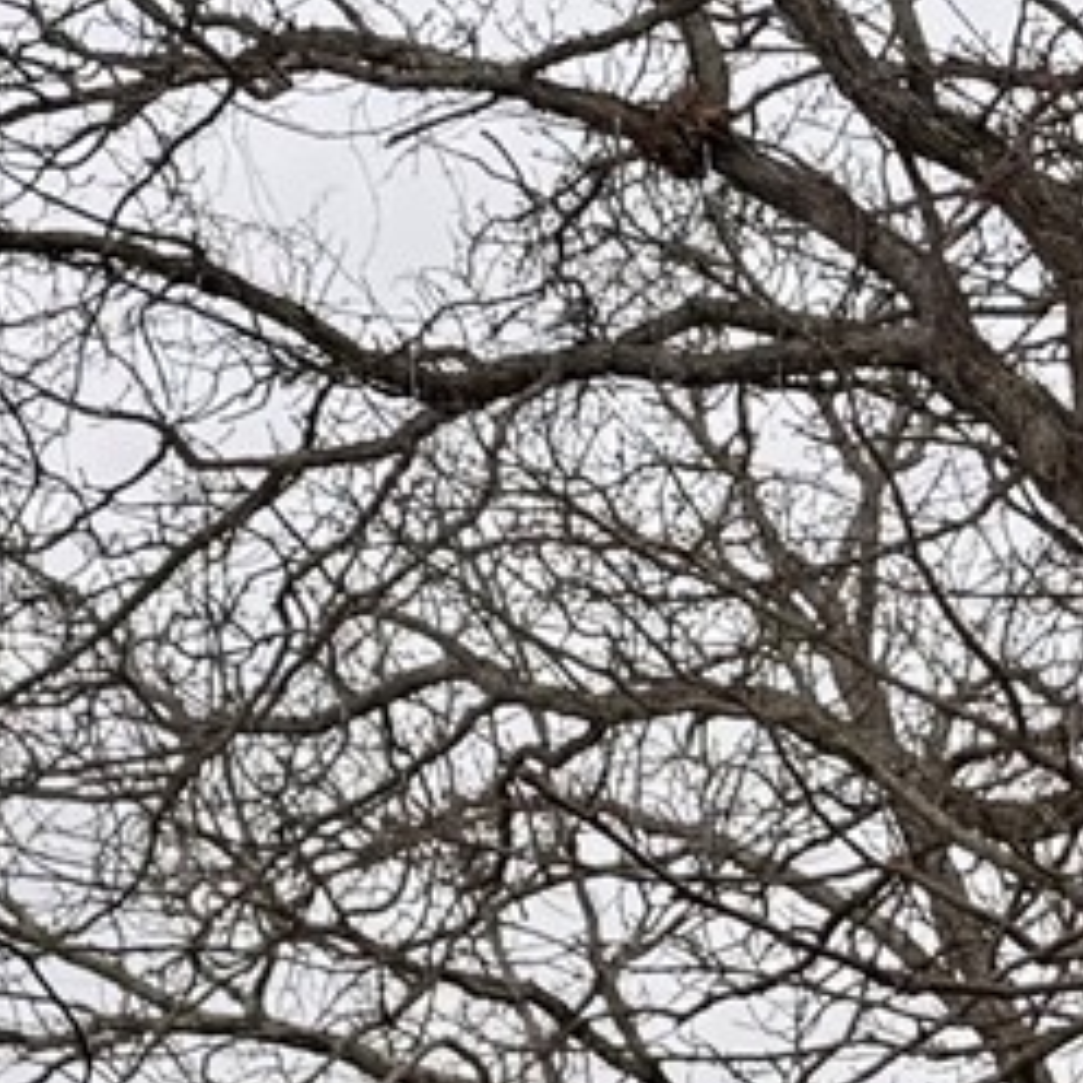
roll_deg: +2.8
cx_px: -1978
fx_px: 5805
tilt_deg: +11.0
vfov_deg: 10.5
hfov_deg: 9.0
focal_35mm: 164
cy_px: 1362
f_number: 1.78
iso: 80
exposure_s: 1/3584
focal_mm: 6.76
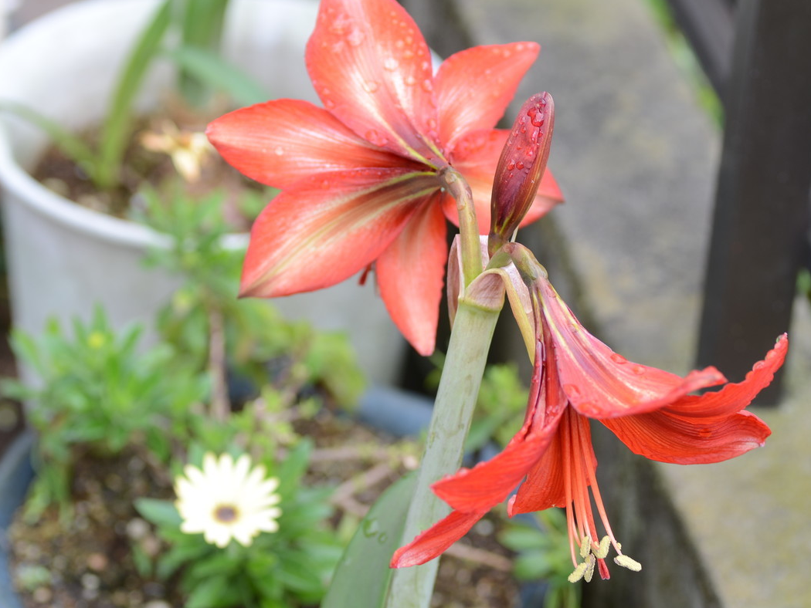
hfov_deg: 13.3
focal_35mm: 148
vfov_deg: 10.0
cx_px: 406
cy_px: 304
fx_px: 3468
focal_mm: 90
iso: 160
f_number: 5.6
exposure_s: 1/200
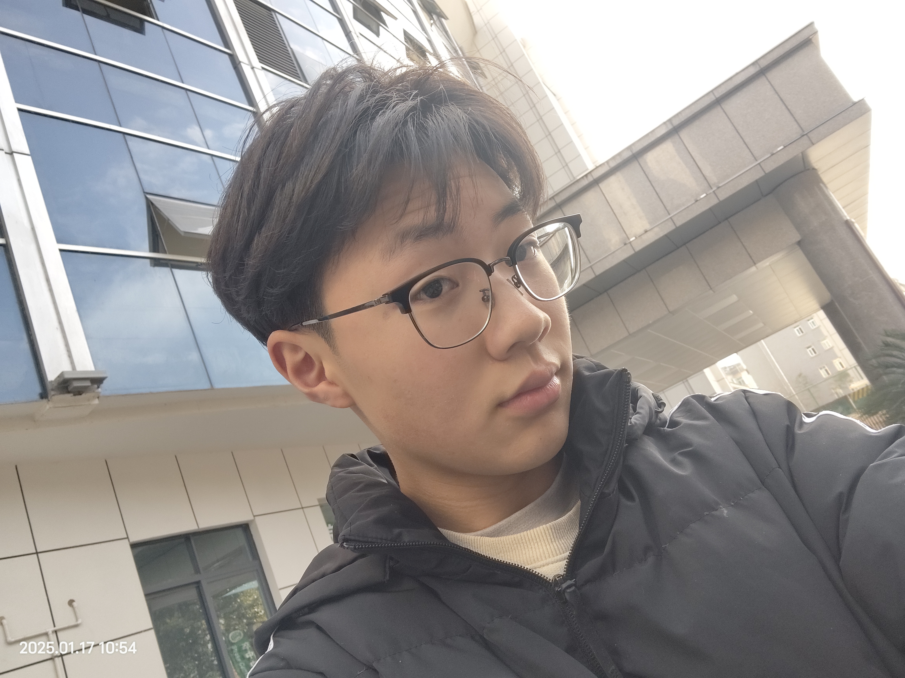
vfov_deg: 51.4
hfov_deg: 65.3
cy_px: 339
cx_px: 452
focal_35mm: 27
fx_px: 706
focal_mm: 3.74
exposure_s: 1/100
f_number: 16
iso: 85
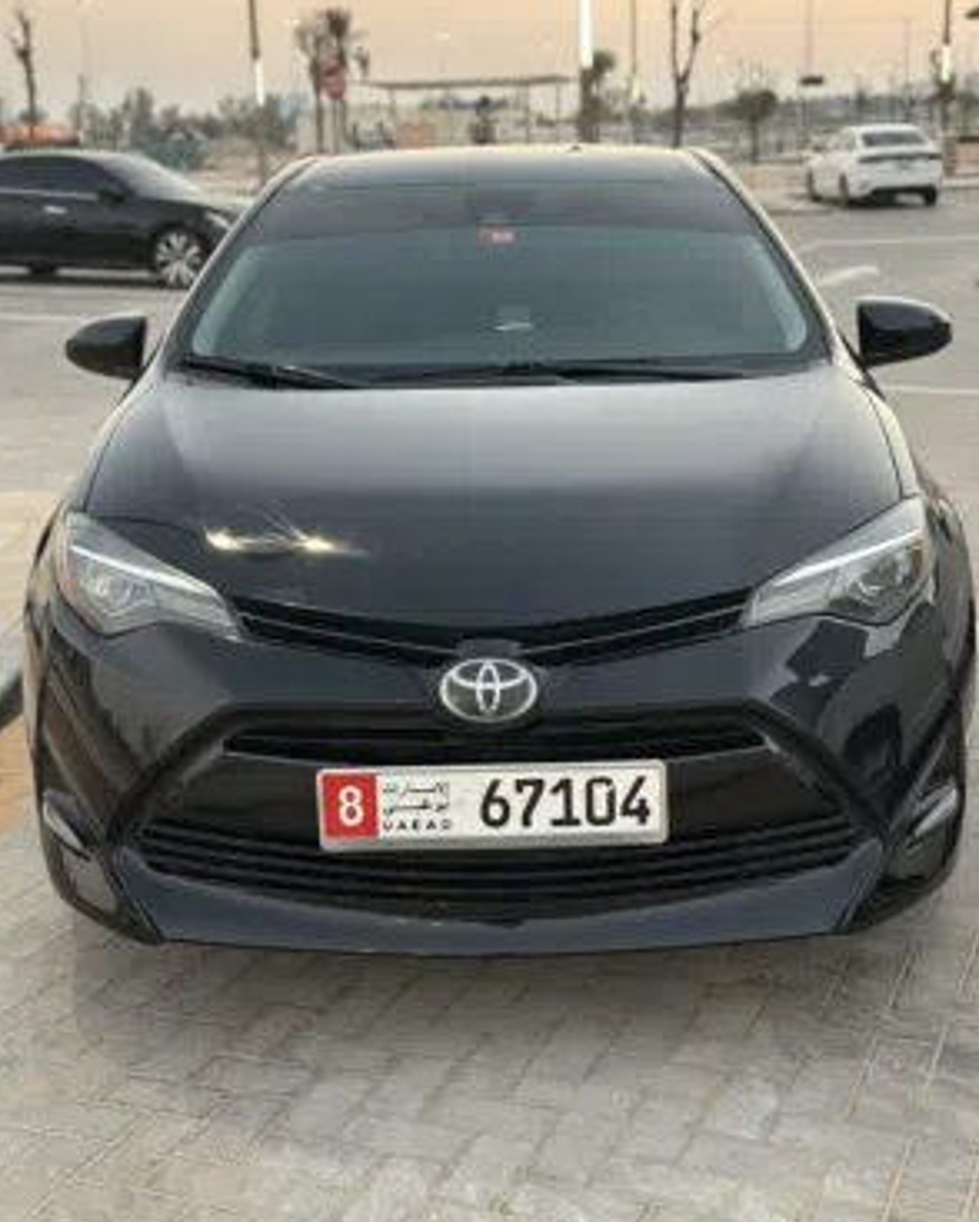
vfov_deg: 36.6
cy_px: 606
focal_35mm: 51
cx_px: 496
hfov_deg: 29.7
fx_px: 1846
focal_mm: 6.86
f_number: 1.78
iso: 320
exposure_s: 1/60
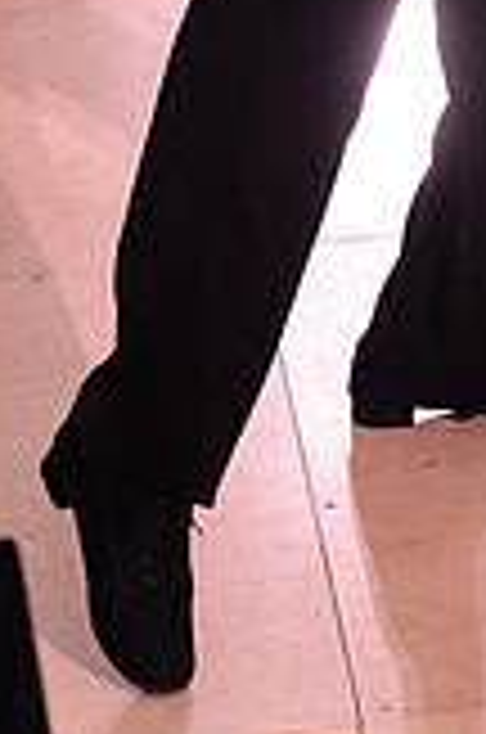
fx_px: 3335
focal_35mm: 164
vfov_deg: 11.7
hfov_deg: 8.2
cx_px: 664
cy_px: -563
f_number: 6.3
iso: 2500
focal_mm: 46
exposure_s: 1/250
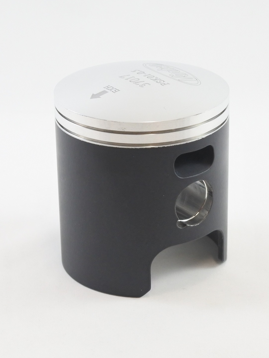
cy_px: 179
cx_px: 142
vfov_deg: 27.4
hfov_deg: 20.7
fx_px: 735
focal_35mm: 71
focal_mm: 18.4
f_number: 4.5
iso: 560
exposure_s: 1/125
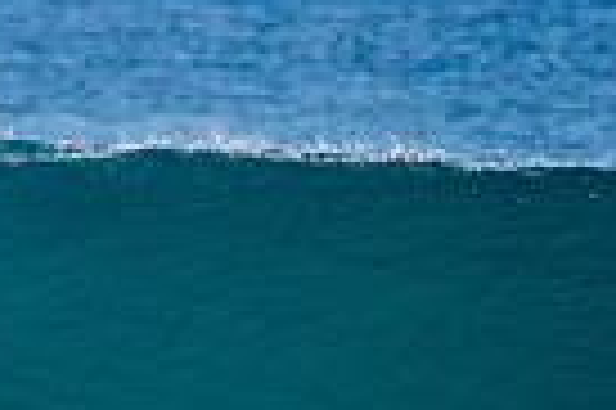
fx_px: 36164
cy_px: 498
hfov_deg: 1.0
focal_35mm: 2116
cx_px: 22
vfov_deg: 0.6
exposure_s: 1/1600
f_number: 5.6
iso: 200
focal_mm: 500
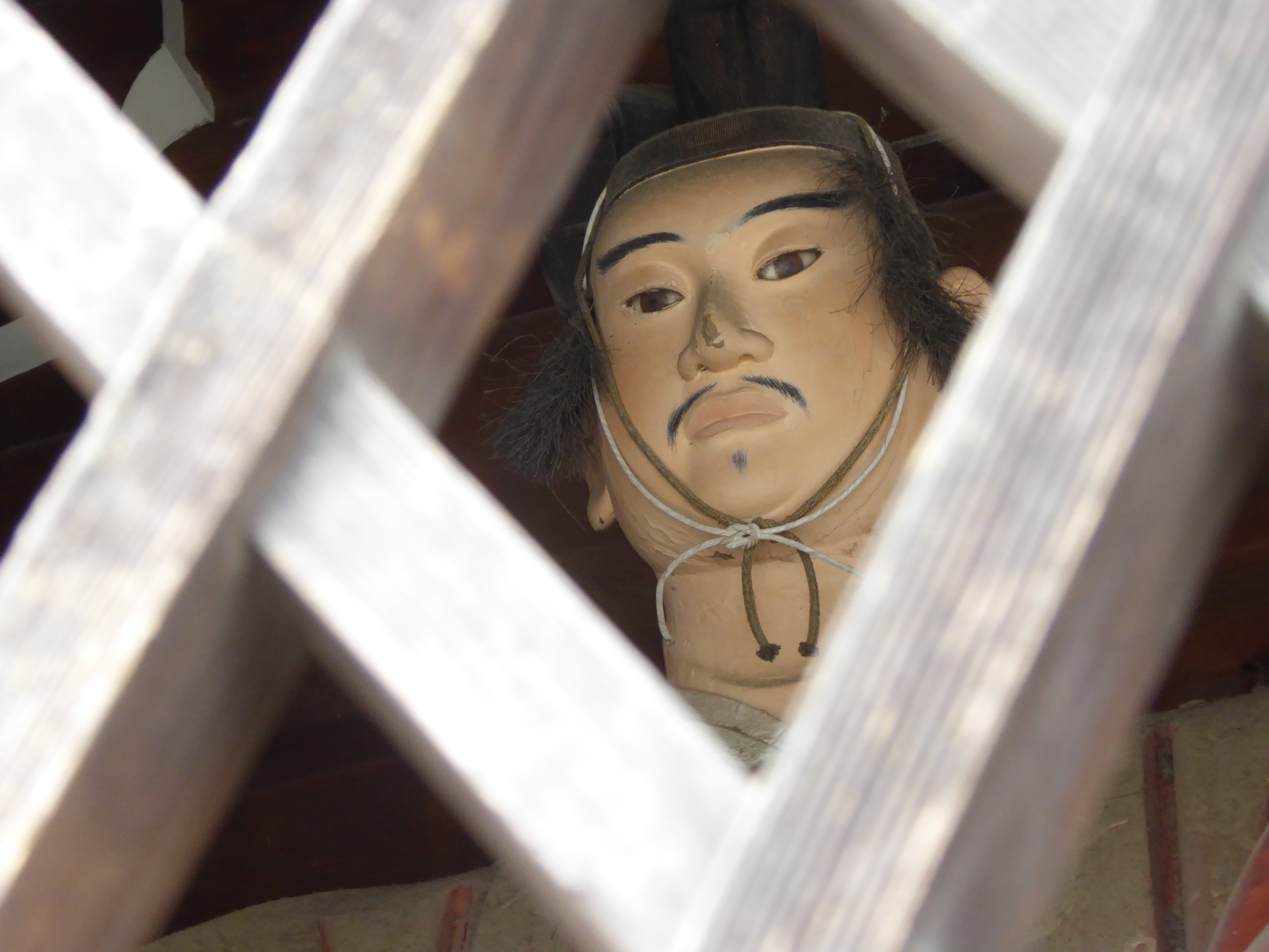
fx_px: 4949
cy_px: 476
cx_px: 634
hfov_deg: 14.6
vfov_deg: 11.0
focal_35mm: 135
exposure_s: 1/40
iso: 400
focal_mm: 24.2
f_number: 5.3
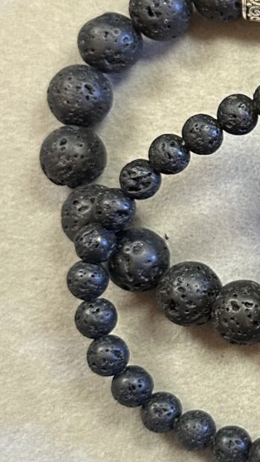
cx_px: 376
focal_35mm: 48
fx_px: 588
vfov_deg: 42.9
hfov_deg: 21.4
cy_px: 216
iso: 320
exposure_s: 1/59
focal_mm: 6.86
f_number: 1.78
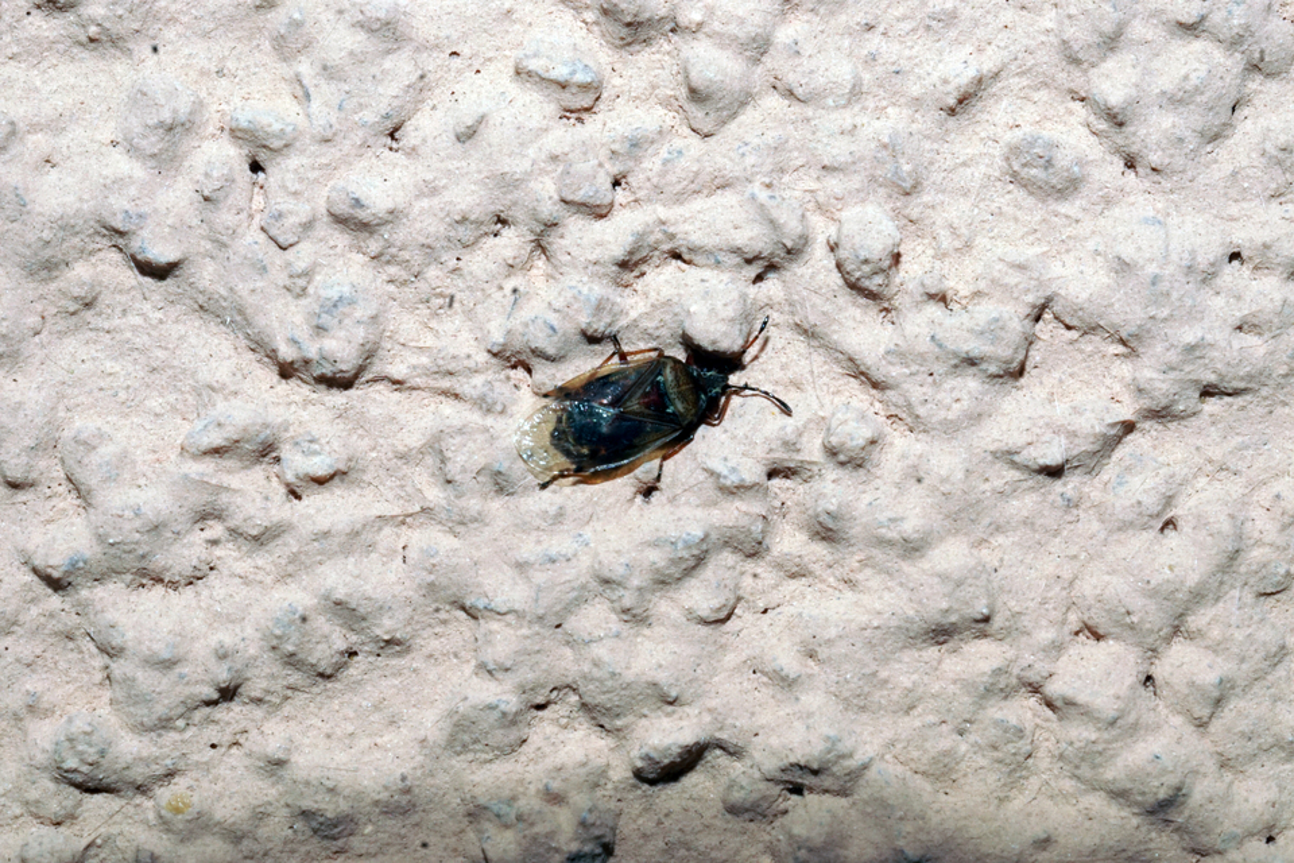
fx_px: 2696
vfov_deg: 18.2
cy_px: 432
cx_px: 647
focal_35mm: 75
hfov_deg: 27.0
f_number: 18
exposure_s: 1/100
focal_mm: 50
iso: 800
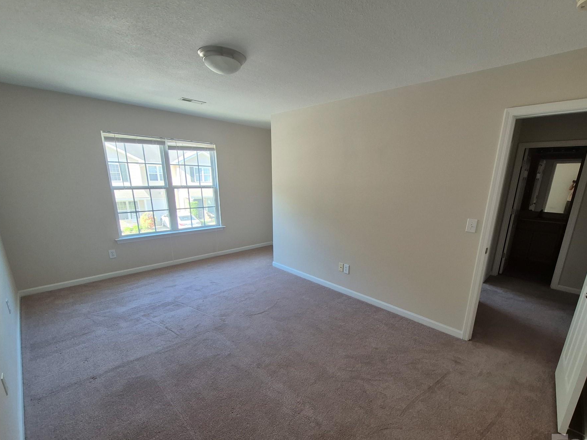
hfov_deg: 97.9
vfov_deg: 81.4
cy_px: 245
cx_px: 318
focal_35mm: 15
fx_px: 254
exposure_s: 1/60
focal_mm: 1.74
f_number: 2.2
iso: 125
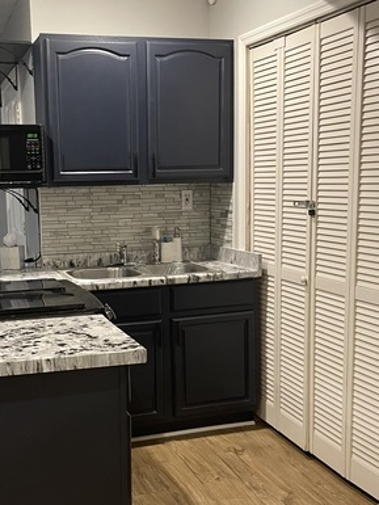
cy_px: 279
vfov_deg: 42.0
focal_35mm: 45
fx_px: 657
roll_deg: +2.6
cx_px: 129
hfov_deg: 32.0
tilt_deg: -8.4
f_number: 1.6
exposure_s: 1/60
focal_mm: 5.1
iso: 320
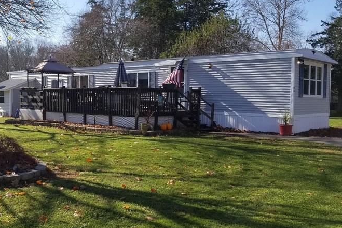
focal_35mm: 42
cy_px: 102
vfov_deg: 31.9
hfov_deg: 44.8
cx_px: 85
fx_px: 399
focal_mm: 4.3
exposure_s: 1/2064
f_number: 1.7
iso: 50
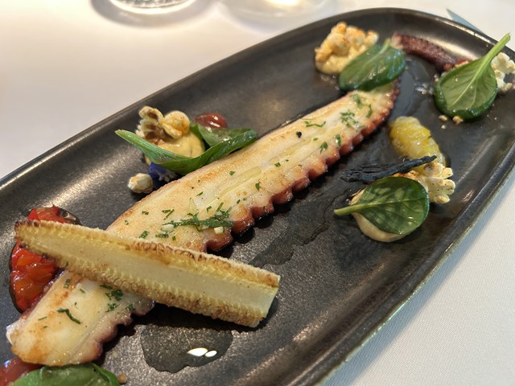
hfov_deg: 67.3
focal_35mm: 26
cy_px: 193
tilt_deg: -51.4
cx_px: 258
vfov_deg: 53.1
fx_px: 387
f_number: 1.5
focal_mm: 5.7
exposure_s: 1/50
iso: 160
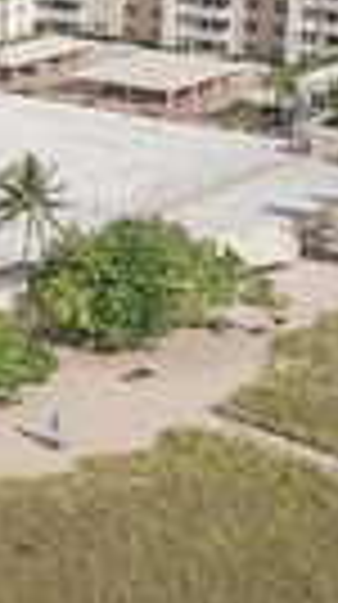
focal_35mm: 125
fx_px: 1999
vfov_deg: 16.7
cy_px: -32
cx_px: -446
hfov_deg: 8.8
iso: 100
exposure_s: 1/2000
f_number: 2.8
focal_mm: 4.39
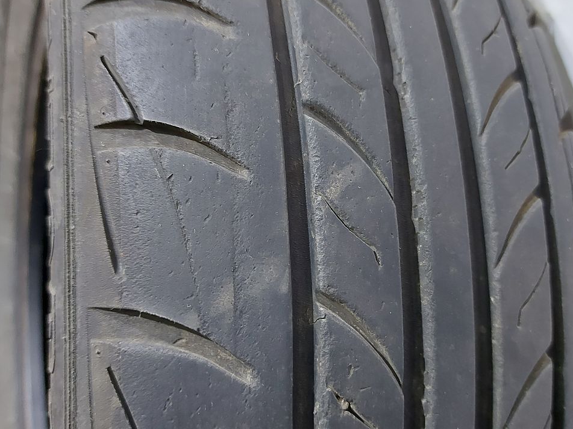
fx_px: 579
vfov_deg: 40.7
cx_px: 321
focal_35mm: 35
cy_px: 223
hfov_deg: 52.5
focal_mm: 5.23
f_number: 1.8
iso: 320
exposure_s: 1/25
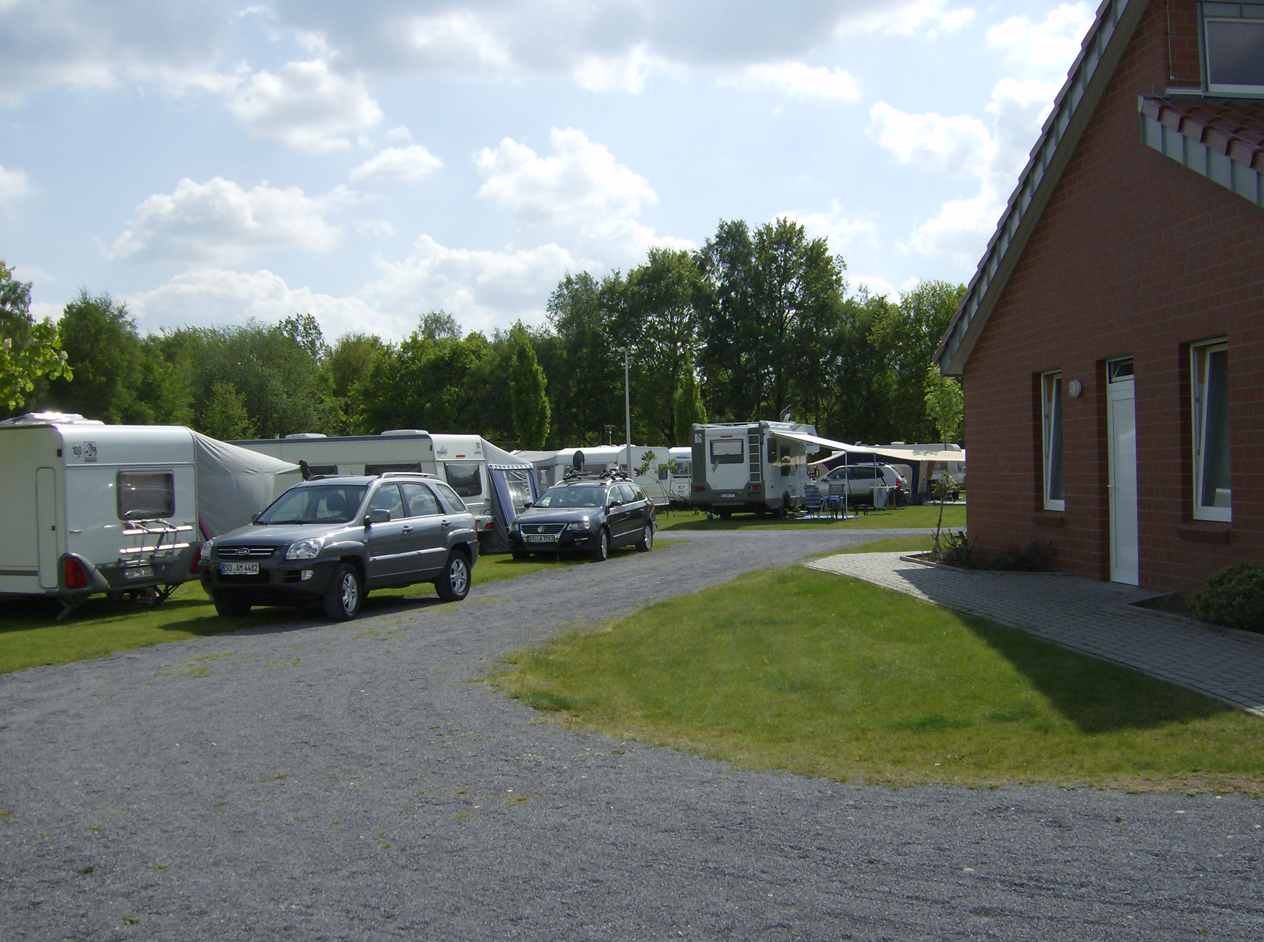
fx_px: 1348
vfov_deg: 38.5
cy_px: 474
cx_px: 646
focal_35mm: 37
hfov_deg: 50.2
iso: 100
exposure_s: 1/1034
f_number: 4.7
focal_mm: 6
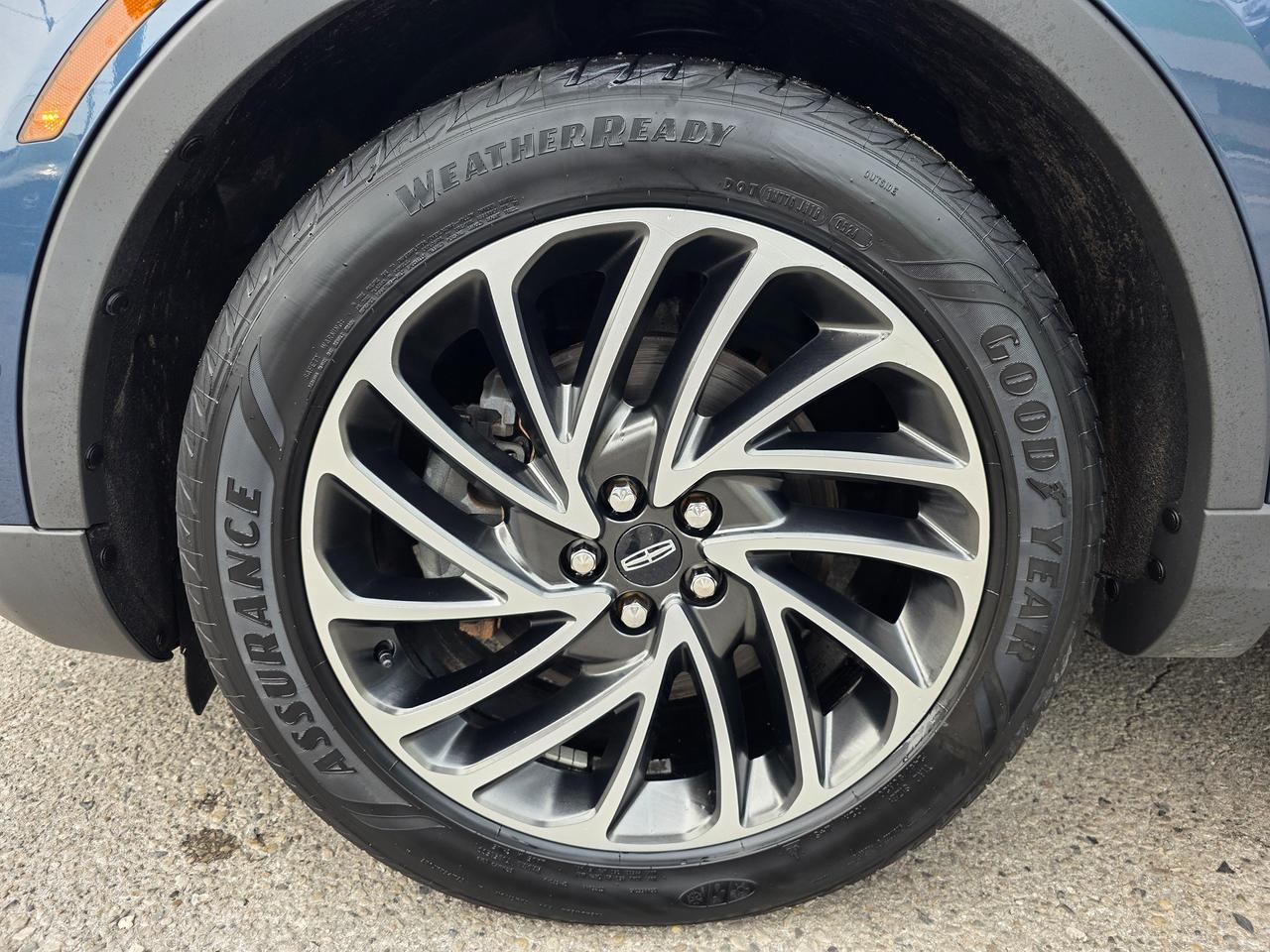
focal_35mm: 23
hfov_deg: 73.9
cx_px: 635
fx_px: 844
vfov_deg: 58.9
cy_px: 476
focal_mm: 6.3
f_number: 1.7
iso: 32
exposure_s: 1/180
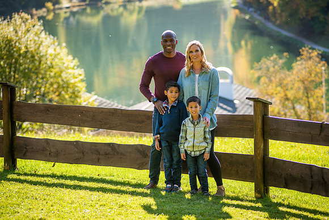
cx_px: 178
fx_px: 1187
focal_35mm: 130
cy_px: 119
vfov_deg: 10.6
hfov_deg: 15.8
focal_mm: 120
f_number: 3.5
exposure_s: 1/640
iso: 100
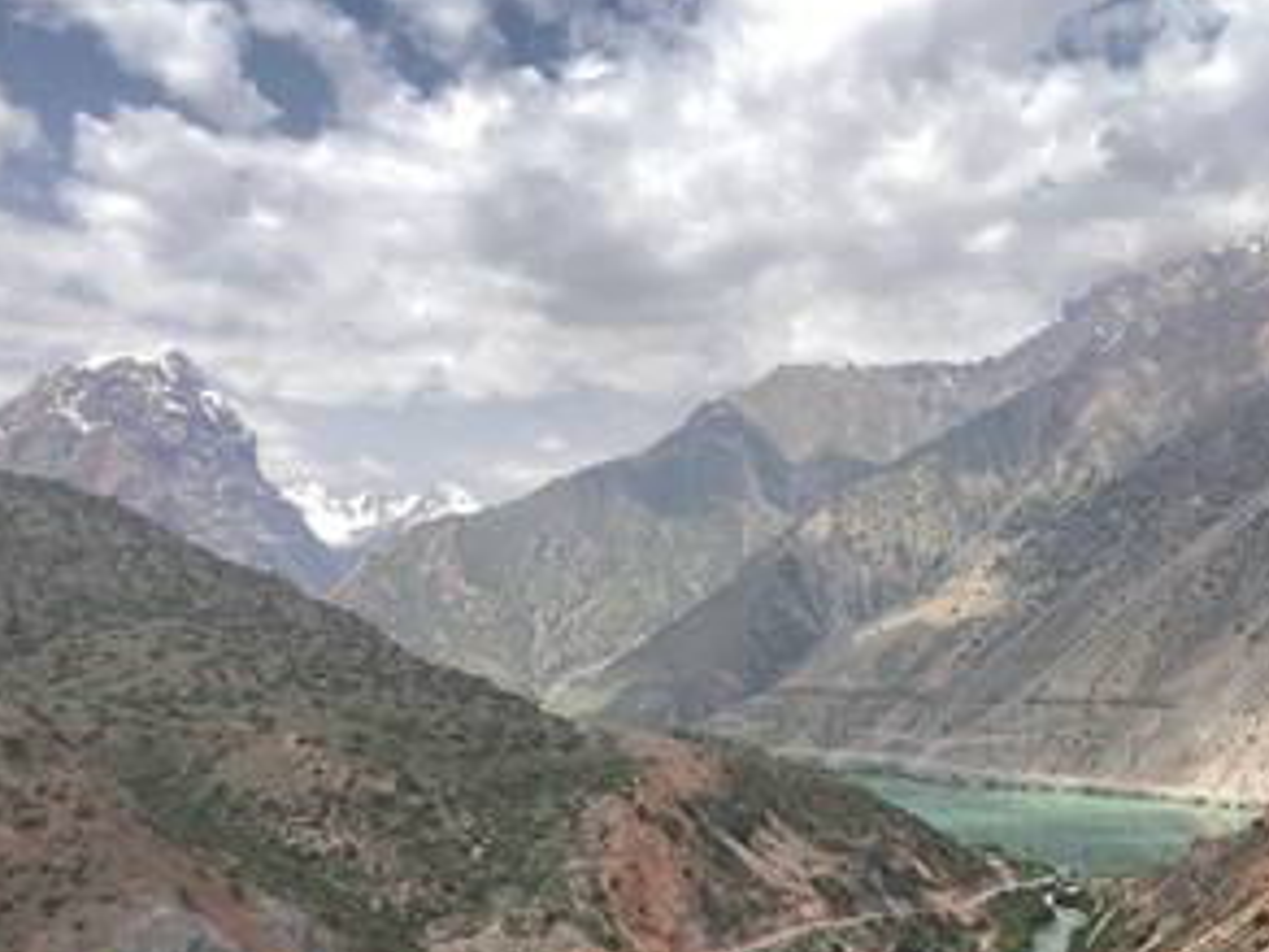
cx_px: 1021
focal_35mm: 46
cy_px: 478
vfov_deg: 31.5
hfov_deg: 39.6
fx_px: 1686
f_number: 1.8
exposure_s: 1/1499
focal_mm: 3.99
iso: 20
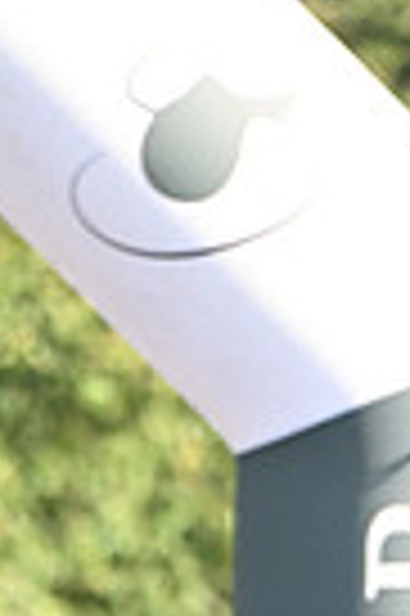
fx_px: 25465
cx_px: 340
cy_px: 1241
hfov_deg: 0.9
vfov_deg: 1.4
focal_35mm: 1487
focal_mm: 350
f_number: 5.6
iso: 1250
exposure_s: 1/800
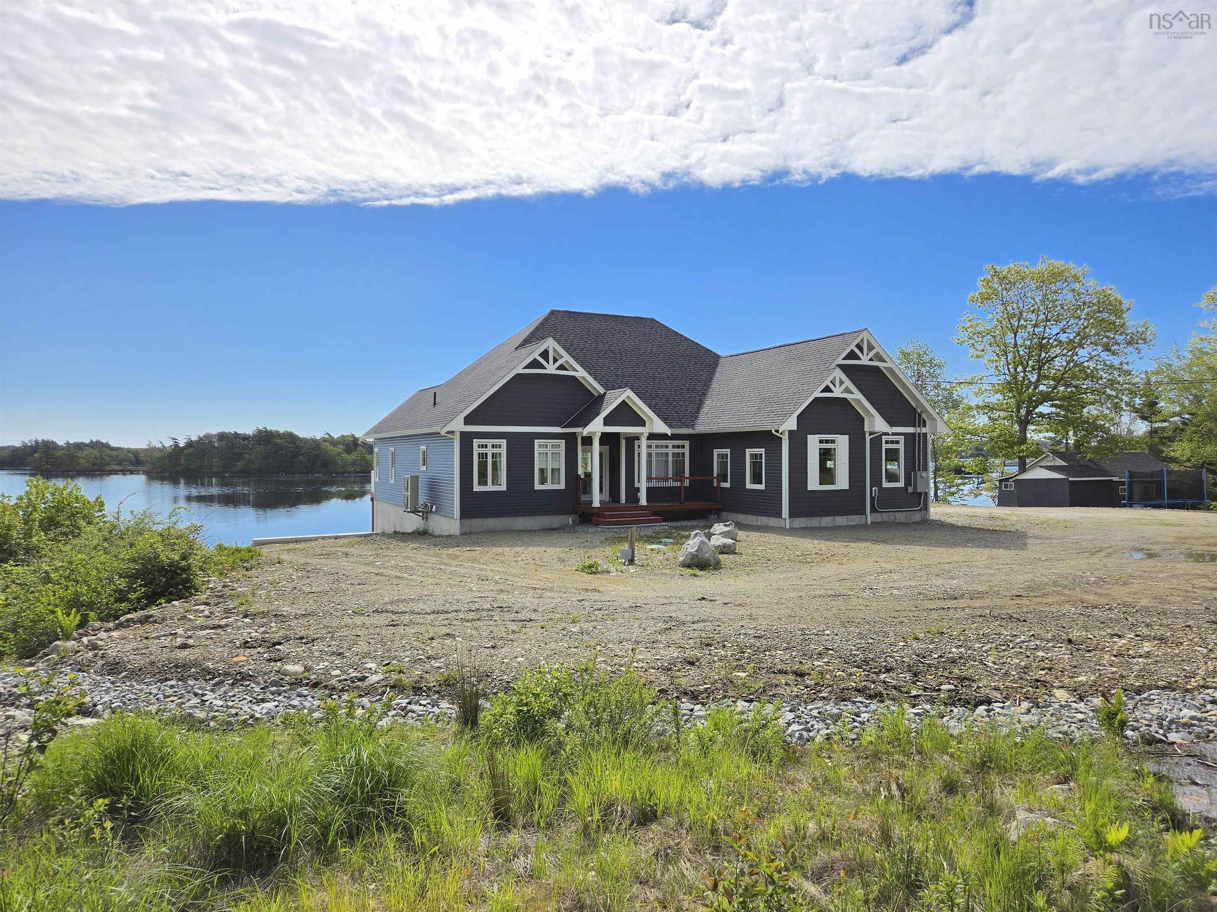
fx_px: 809
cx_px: 608
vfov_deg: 58.9
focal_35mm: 23
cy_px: 456
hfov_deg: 73.9
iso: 40
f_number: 1.8
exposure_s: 1/7734
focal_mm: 5.4
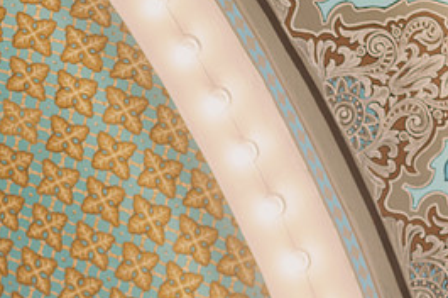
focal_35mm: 186
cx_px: 49
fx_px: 2312
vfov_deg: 7.4
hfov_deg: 11.0
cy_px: 227
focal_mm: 85
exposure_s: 1/250
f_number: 2
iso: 400
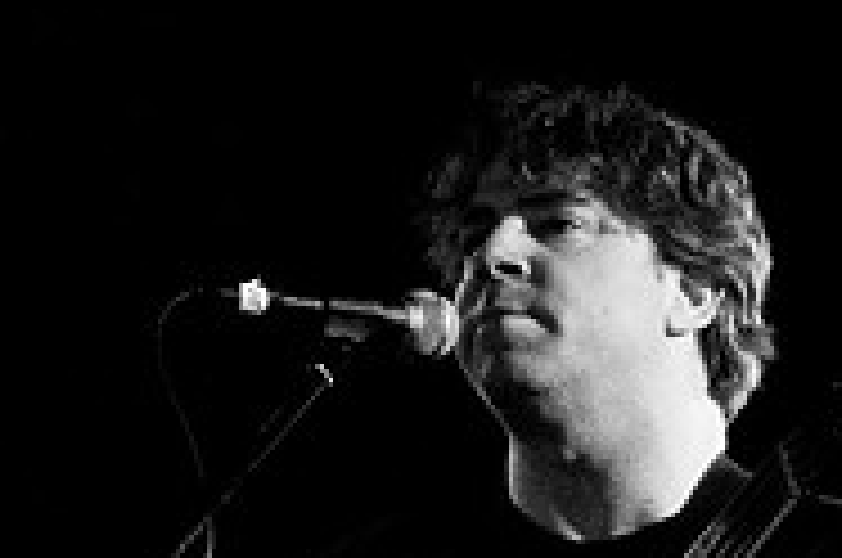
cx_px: -176
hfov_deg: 8.7
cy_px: 587
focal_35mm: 233
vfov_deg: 5.9
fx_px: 5440
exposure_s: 1/40
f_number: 1.8
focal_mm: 50
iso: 1000
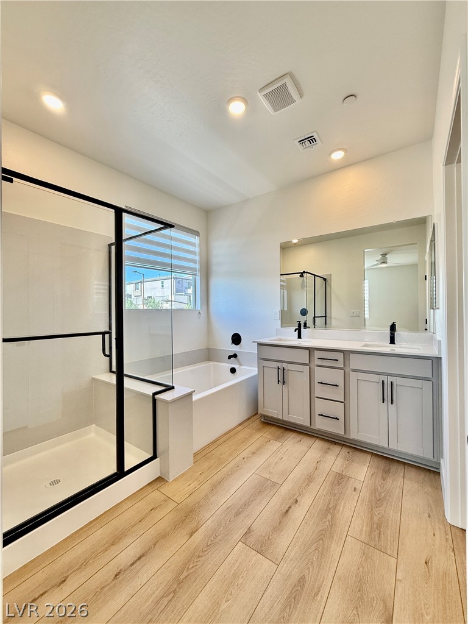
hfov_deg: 85.7
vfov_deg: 102.1
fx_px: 252
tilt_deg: +2.0
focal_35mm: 14
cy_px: 312
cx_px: 234
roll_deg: -0.4
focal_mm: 2.22
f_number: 2.2
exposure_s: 1/120
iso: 80
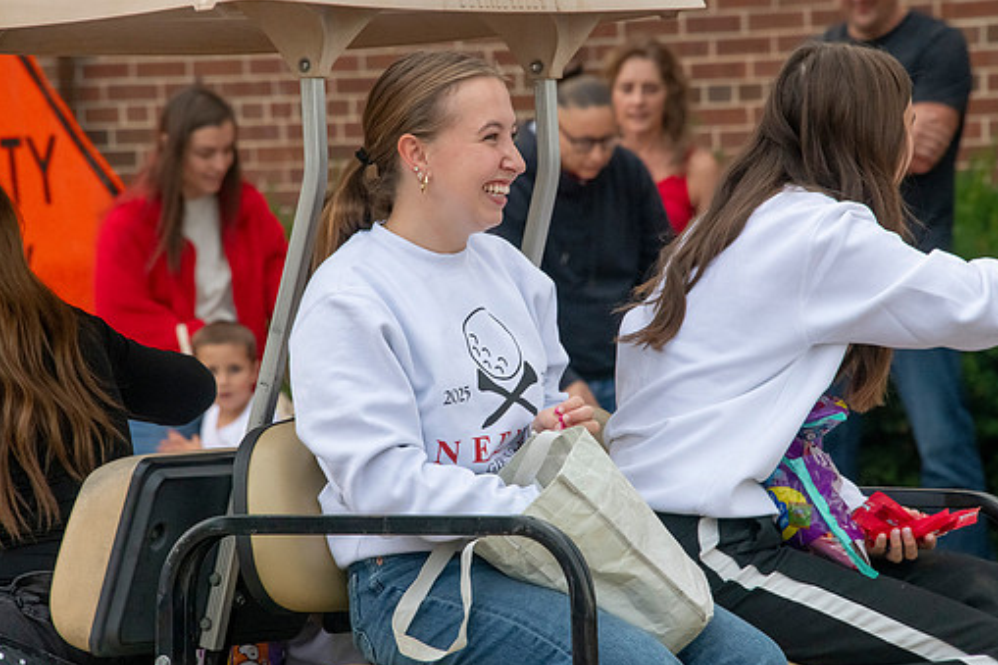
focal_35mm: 342
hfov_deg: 6.0
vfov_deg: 4.0
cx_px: 498
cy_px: 332
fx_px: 9477
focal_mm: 300
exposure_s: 1/640
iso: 3200
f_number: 11
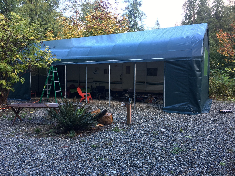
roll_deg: -0.2
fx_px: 197
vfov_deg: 48.2
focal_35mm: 29
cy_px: 88
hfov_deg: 61.7
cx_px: 118
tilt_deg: -2.2
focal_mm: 4.15
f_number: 2.2
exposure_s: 1/60
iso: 32
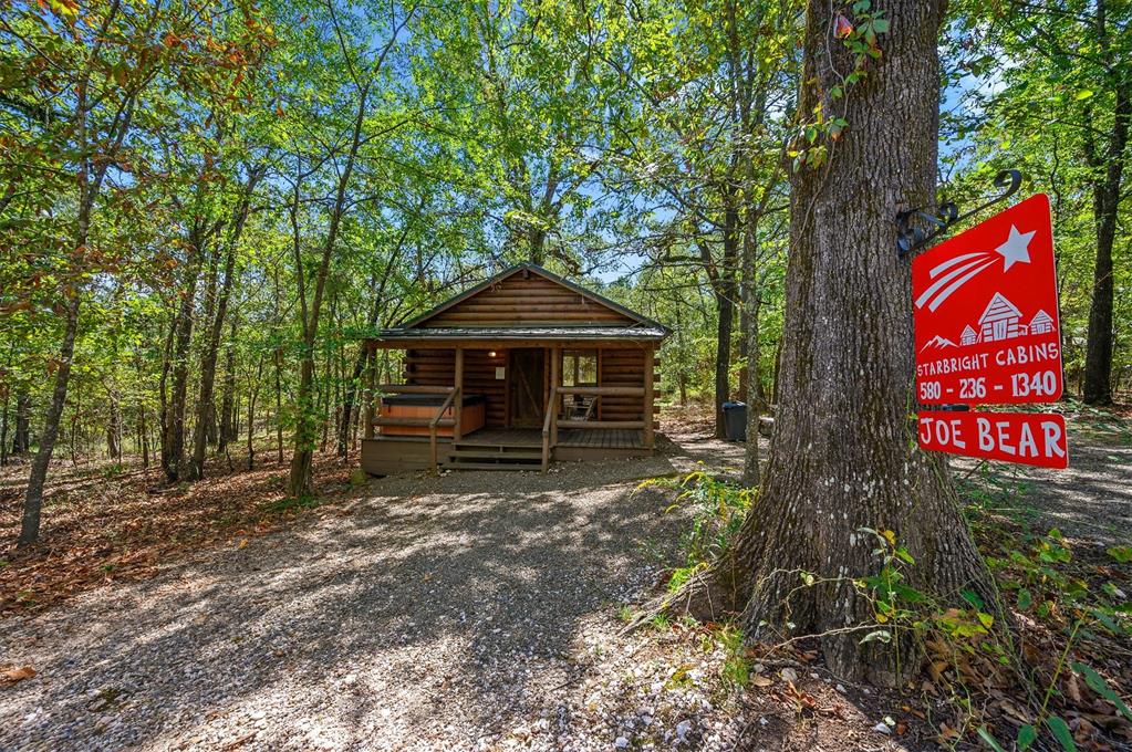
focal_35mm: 14
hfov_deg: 104.3
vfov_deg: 81.1
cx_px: 566
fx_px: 440
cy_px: 376
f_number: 9
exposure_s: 1/60
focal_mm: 14
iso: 200
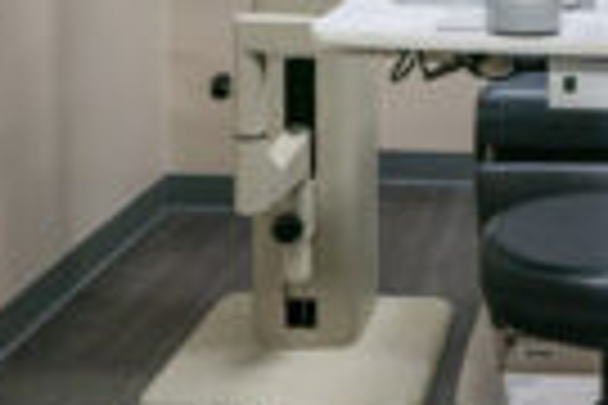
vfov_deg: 17.1
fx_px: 1233
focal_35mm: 73
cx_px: 626
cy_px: -173
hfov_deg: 26.1
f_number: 6.3
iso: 80
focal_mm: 17
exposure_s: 1/25
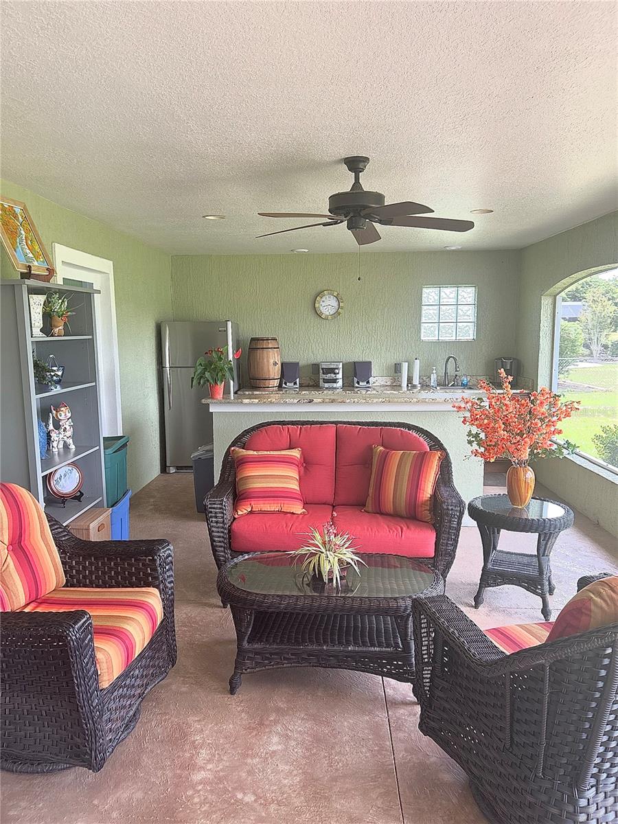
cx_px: 309
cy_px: 412
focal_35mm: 26
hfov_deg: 53.1
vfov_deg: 67.3
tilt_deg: -7.3
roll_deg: -0.5
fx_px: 619
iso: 50
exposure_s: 1/121
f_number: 1.5
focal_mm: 5.7
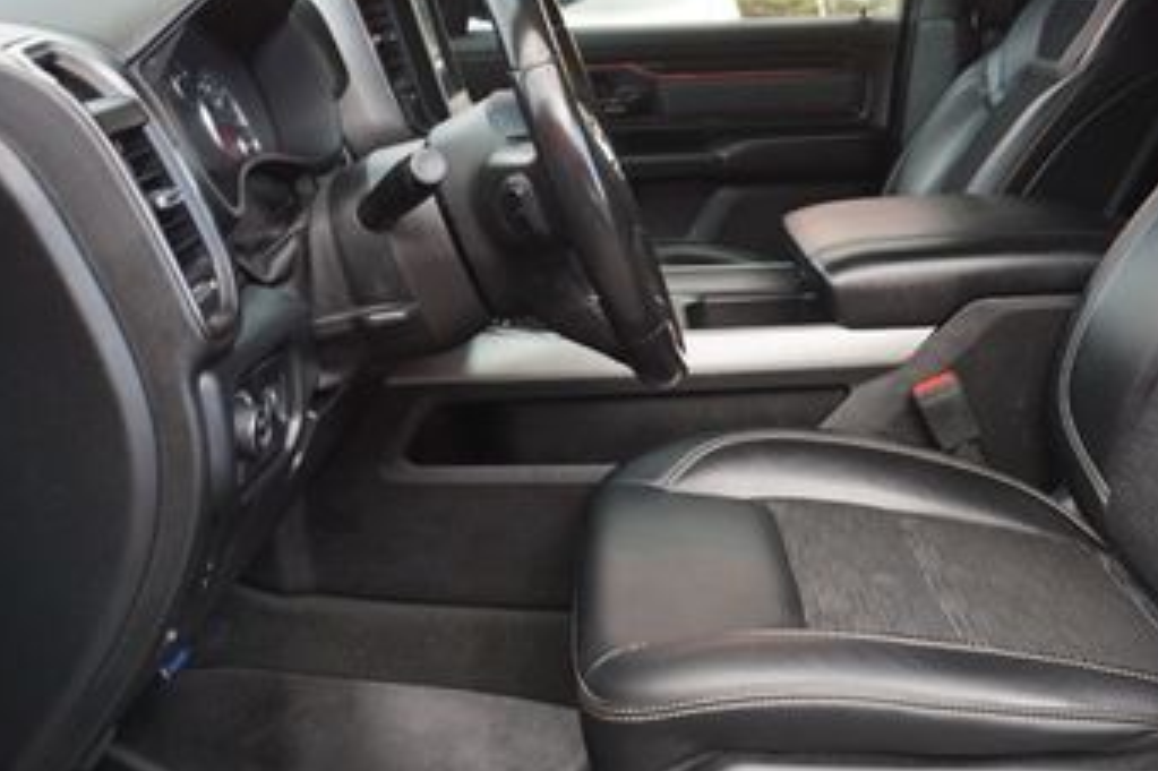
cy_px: 251
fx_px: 1447
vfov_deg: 29.6
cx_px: 723
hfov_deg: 43.3
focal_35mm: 45
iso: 200
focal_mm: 16
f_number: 4
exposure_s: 1/60
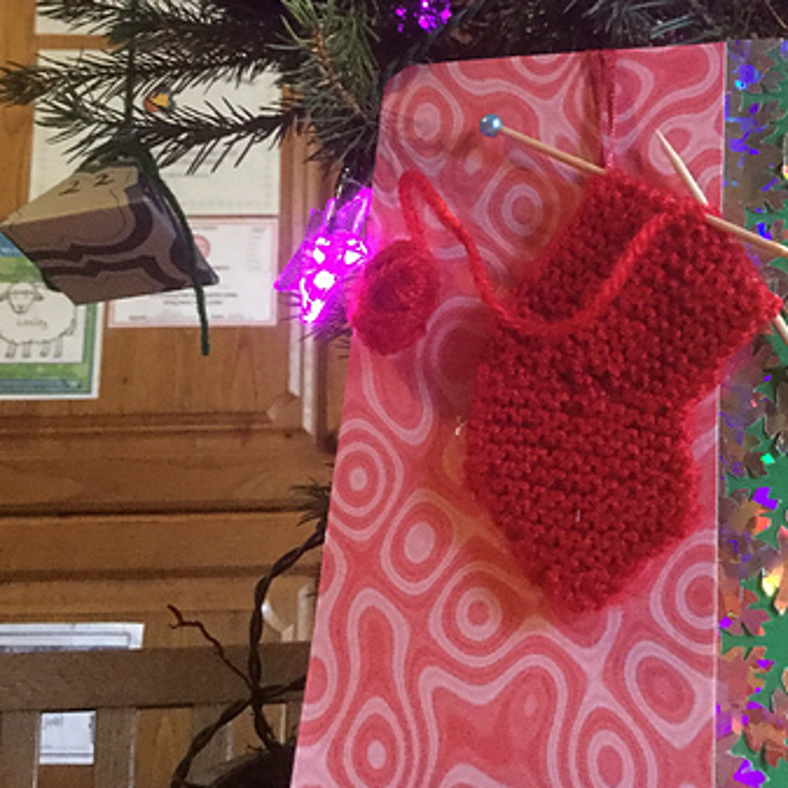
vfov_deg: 31.9
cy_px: 161
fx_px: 1339
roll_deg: -0.1
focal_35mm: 52
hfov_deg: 32.7
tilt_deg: +16.0
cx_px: 468
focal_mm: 3.3
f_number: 2.4
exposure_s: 1/17
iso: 320
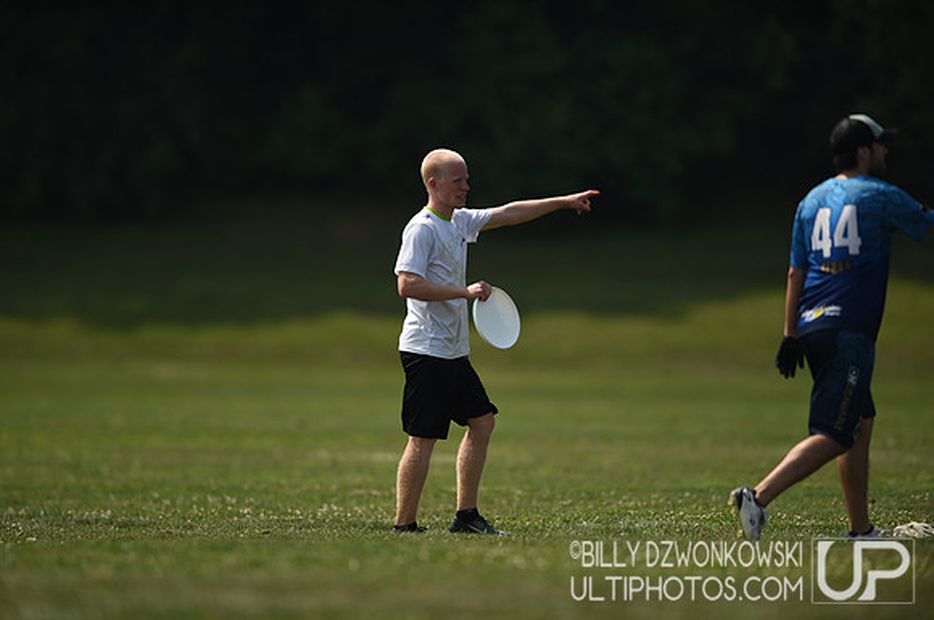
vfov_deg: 3.4
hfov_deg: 5.2
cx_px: 467
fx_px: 10363
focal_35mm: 400
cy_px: 310
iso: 100
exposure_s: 1/2500
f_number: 4
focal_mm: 400
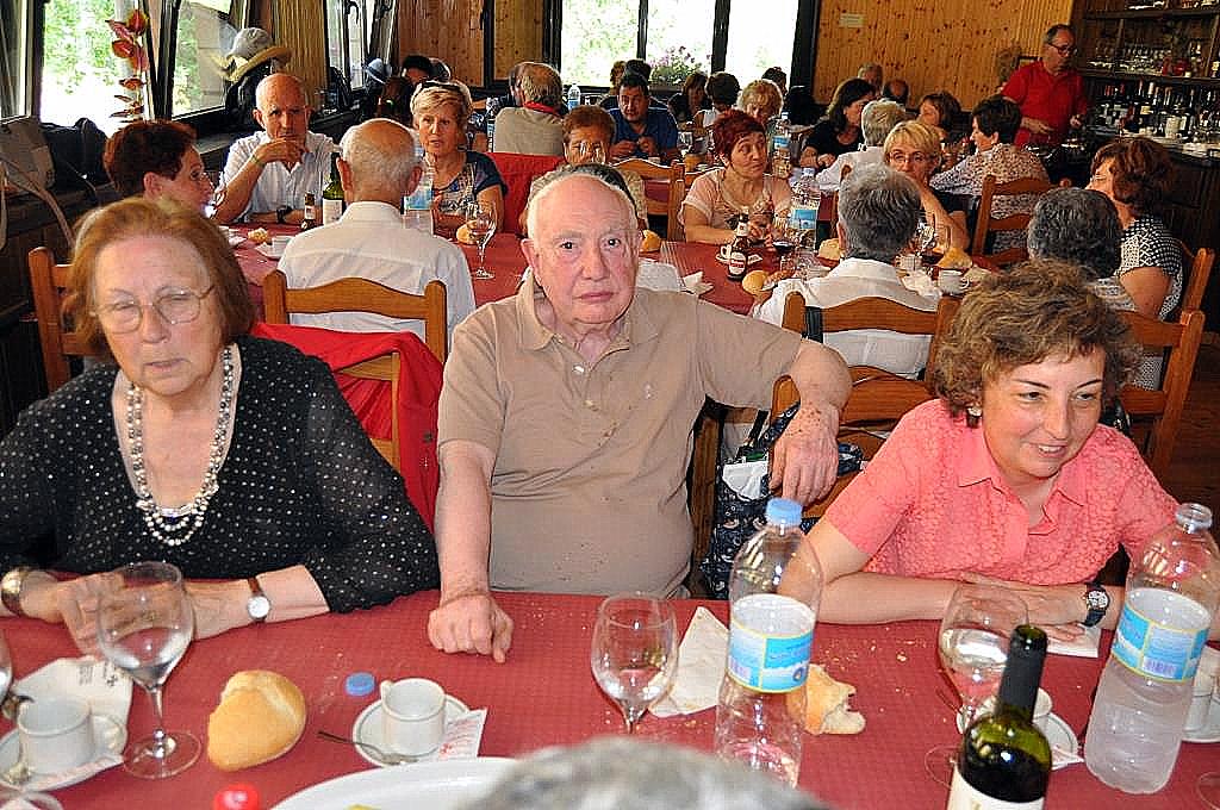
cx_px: 610
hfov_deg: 62.0
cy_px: 405
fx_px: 1015
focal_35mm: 30
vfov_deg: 43.5
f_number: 3.5
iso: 800
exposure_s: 1/80
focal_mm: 20
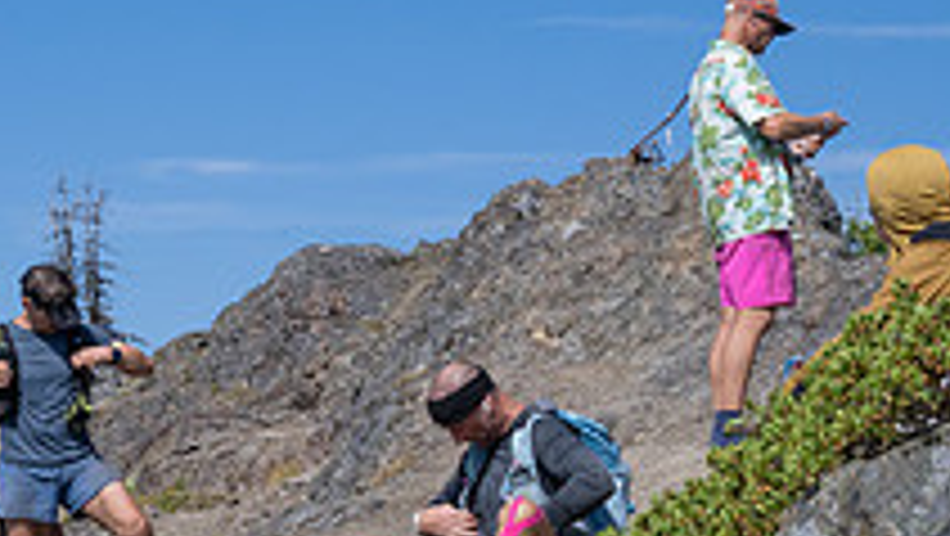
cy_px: 232
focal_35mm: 150
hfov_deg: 14.1
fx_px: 3781
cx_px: 41
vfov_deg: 8.1
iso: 400
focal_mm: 52
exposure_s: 1/320
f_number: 20
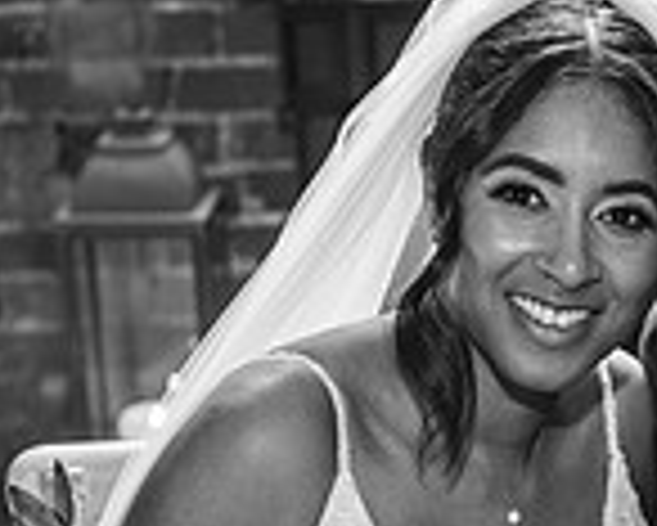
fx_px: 2529
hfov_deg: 14.3
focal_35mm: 130
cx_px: 814
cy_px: 535
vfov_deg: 11.7
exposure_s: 1/200
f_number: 2.2
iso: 900
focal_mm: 35
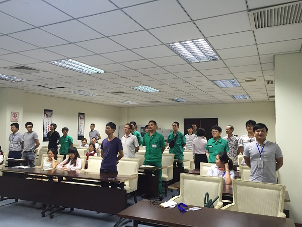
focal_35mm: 29
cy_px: 114
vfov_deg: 48.2
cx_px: 151
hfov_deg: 61.7
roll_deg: -1.3
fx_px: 253
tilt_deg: +3.4
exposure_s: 1/33
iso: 125
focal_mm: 4.15
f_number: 2.2
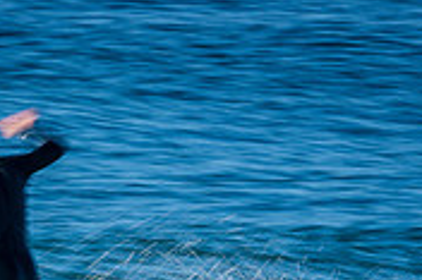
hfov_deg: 0.8
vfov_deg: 0.6
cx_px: 0
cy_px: 406
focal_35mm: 2471
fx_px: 28938
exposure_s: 1/20
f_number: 22
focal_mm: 500
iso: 100
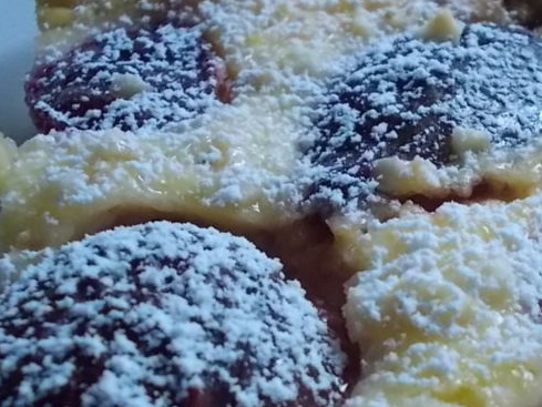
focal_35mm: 90
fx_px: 1410
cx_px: 460
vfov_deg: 16.1
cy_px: 393
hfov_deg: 21.4
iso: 400
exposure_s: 1/200
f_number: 3.3
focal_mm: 6.1
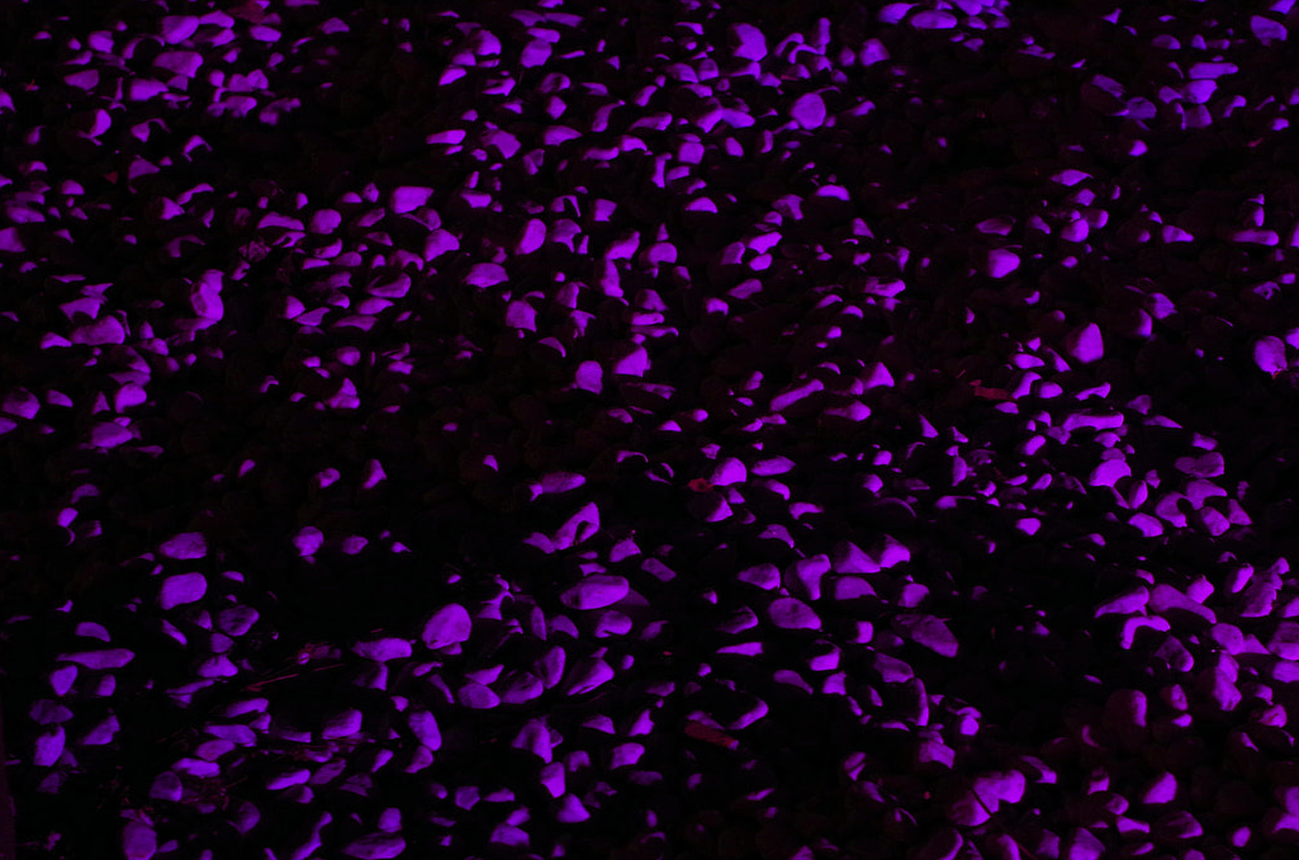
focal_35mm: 128
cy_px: 390
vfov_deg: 10.7
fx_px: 4607
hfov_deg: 16.0
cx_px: 928
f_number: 5.6
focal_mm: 55
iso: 400
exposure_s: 1/20
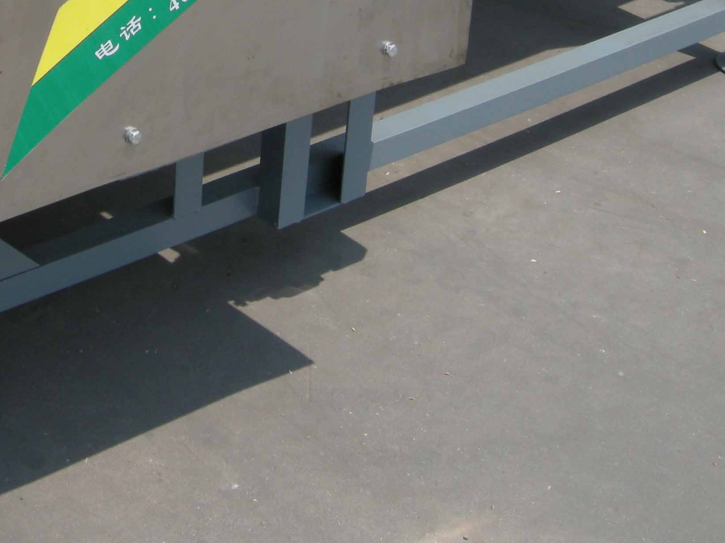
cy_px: -87
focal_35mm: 85
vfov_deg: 16.7
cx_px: 114
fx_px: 1780
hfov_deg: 22.6
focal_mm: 7.5
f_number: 6.1
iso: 64
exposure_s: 1/323
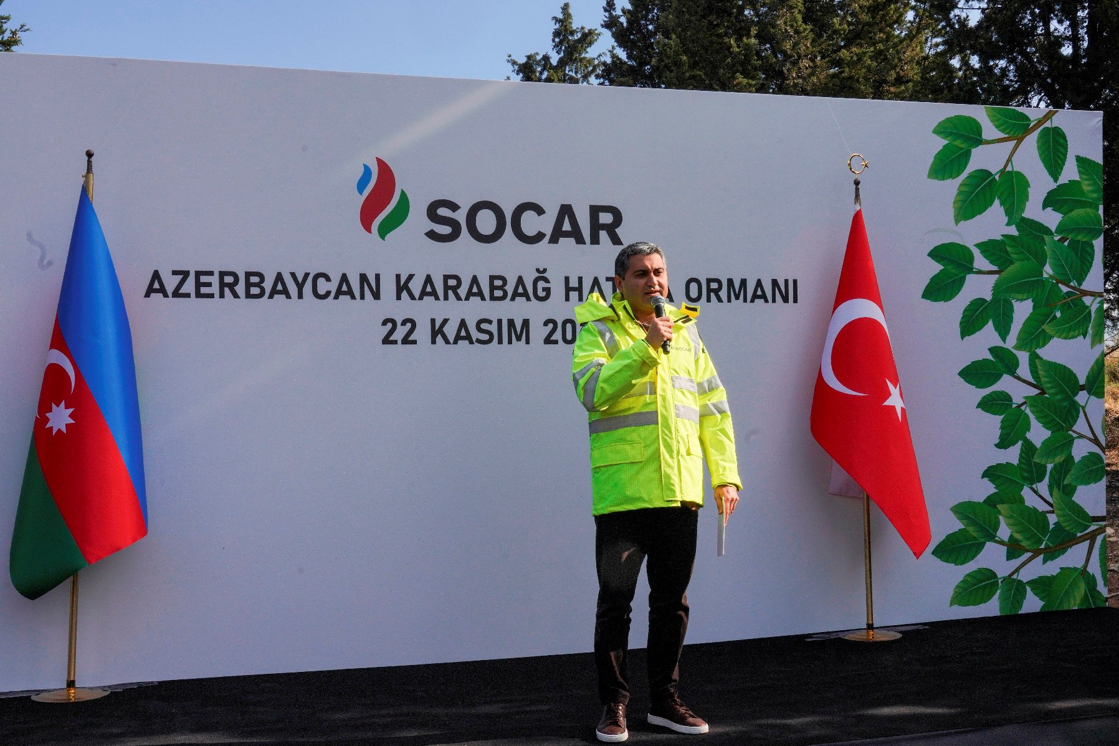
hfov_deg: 47.3
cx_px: 610
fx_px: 1275
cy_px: 427
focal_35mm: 41
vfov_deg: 32.6
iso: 320
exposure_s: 1/250
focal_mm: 31
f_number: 18
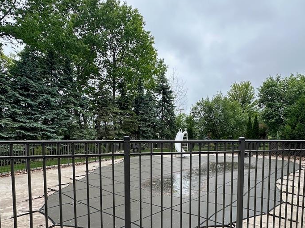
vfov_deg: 62.0
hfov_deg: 78.4
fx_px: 185
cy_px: 150
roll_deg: +0.3
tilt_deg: -3.6
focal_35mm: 21
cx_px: 177
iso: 40
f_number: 2.2
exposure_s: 1/416
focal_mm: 2.22
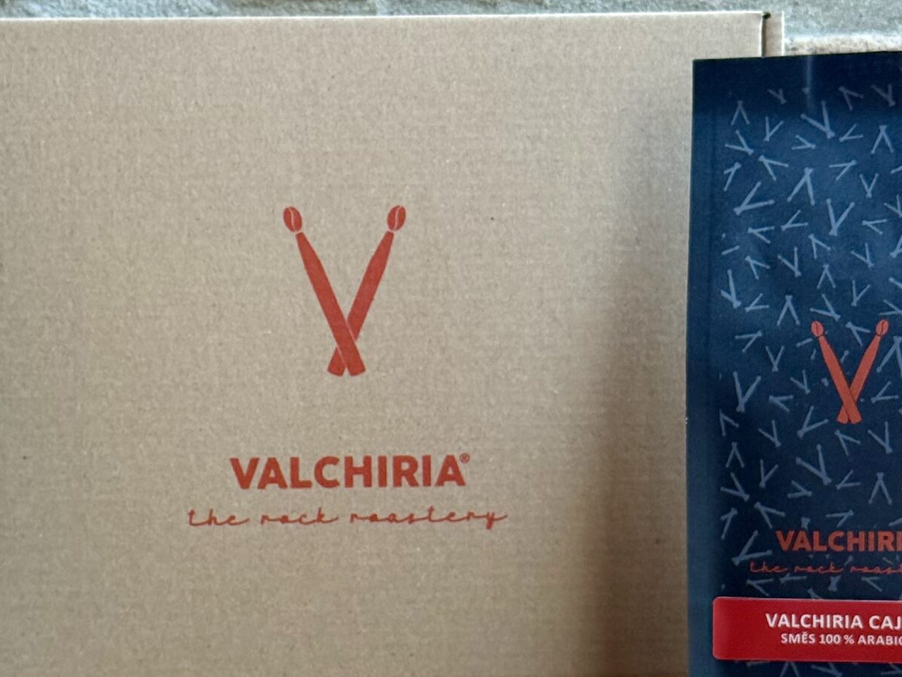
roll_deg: +0.2
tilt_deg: -3.0
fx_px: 2658
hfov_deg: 19.2
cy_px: 469
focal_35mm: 102
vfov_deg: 14.5
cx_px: 326
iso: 160
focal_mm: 6.76
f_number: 1.78
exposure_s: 1/248
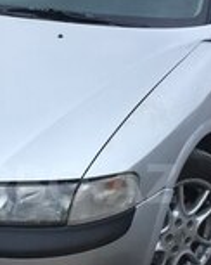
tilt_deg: -22.6
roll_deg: +1.9
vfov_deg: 20.7
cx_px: 43
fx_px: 720
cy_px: 184
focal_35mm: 92
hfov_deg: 16.6
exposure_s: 1/33
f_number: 2.2
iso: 32
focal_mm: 4.15
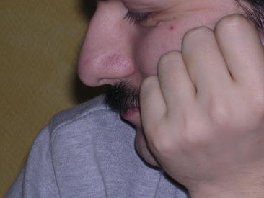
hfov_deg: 9.8
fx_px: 1534
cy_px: 90
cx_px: 132
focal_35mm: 201
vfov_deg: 7.4
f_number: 4.9
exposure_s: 1/60.1
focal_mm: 17.4
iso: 100
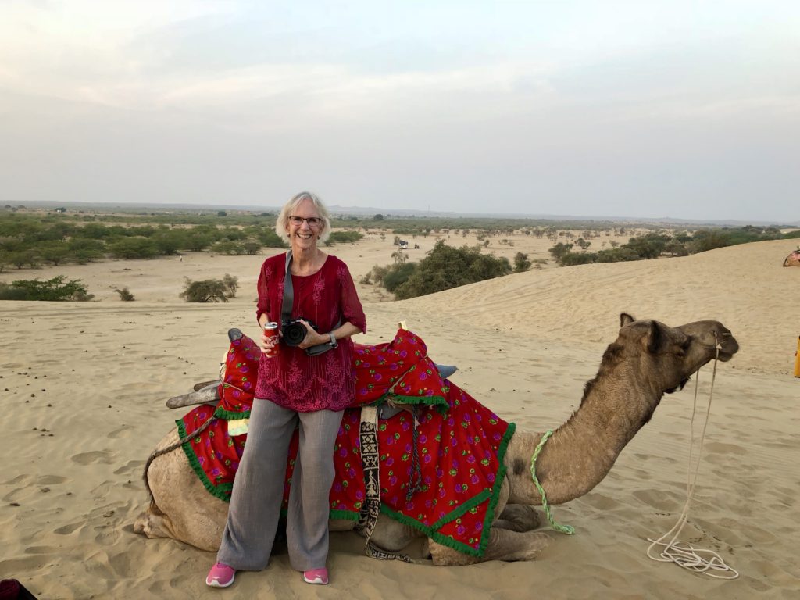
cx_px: 400
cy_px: 300
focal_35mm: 28
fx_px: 647
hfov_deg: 63.4
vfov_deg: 49.7
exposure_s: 1/120
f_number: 1.8
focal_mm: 3.99
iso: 32
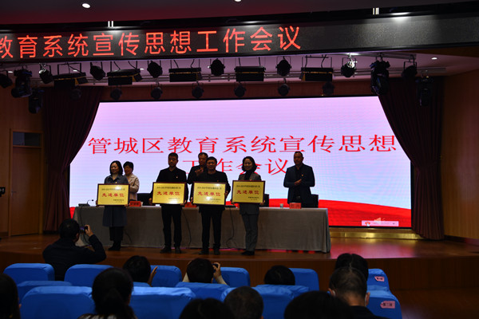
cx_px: 240
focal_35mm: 48
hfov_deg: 41.1
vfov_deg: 28.1
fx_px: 639
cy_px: 160
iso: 125
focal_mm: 48
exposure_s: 1/100
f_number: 5
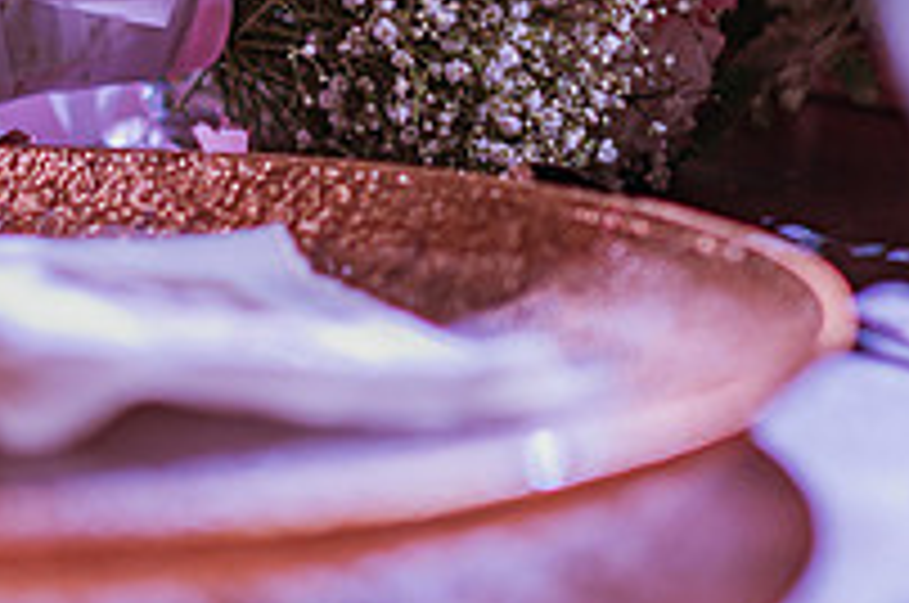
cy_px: -45
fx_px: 2597
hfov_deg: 19.7
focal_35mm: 103
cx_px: 207
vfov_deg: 13.0
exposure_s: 1/160
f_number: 1.8
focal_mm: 35
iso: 320
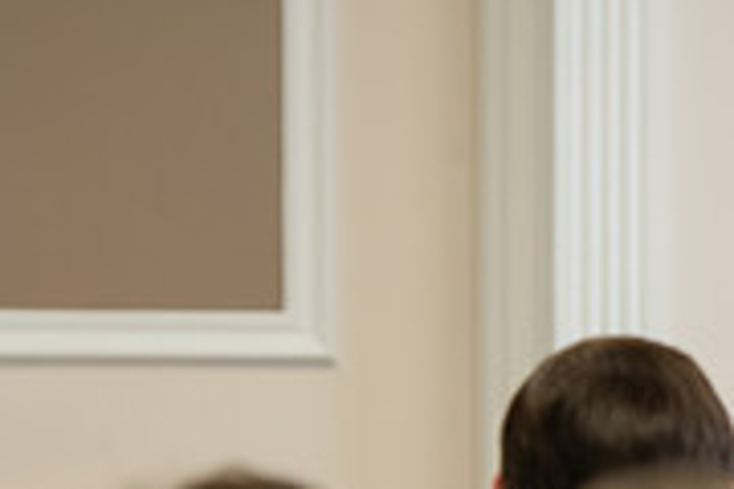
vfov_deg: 3.4
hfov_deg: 5.1
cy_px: 524
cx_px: 791
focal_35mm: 403
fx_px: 8216
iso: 1250
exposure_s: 1/200
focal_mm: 125
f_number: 3.2
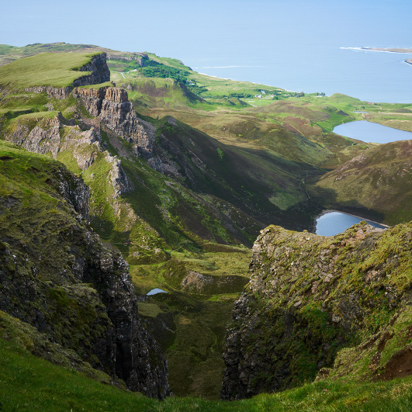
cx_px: 183
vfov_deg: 30.4
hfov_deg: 30.5
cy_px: 157
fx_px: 754
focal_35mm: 56
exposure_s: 1/40
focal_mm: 35
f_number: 8
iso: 100
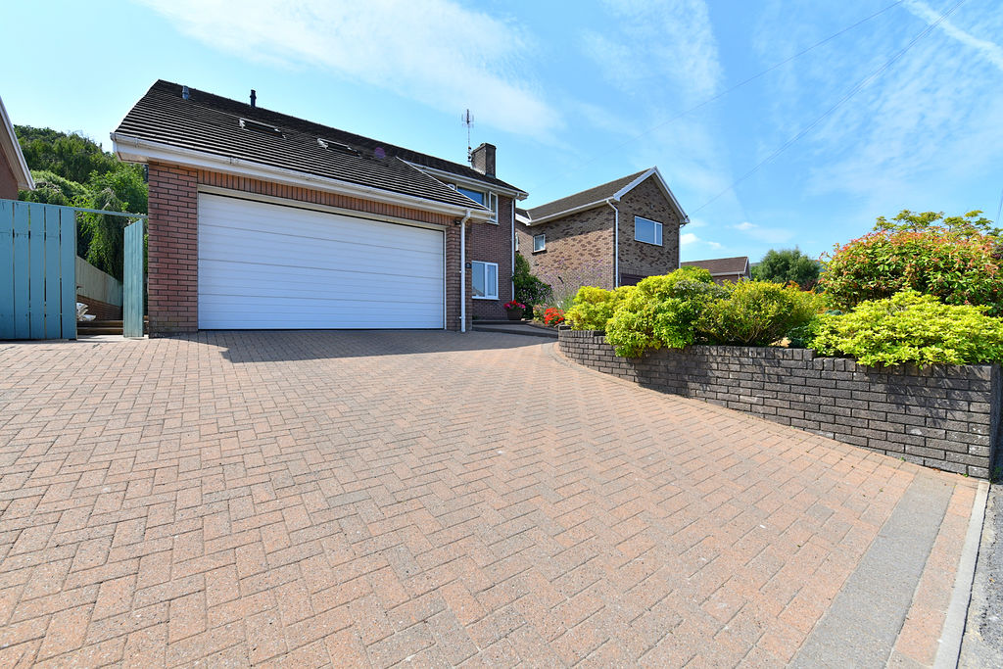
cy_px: 334
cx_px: 502
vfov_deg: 81.2
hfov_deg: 104.2
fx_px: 390
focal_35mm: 14
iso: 250
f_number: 11
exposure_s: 1/500
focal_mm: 14
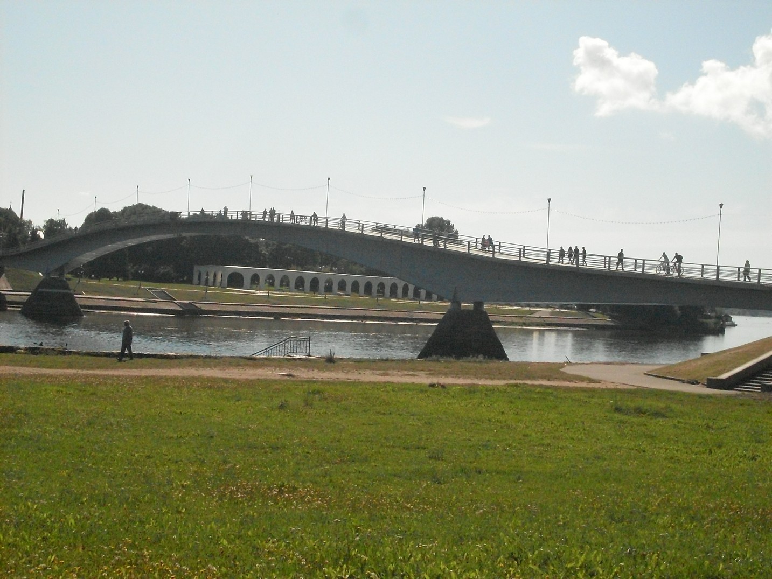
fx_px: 1584
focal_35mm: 71
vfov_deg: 20.7
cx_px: 386
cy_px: 290
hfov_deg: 27.4
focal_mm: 11.7
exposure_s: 1/1000
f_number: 10.8
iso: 400
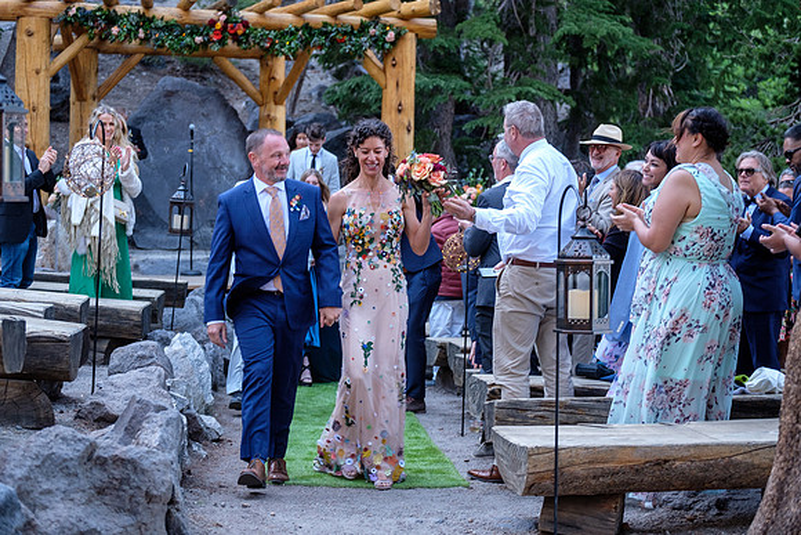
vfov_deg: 14.9
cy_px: 268
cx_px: 400
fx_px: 2047
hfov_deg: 22.1
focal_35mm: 92
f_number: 3.2
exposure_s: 1/110
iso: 640
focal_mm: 61
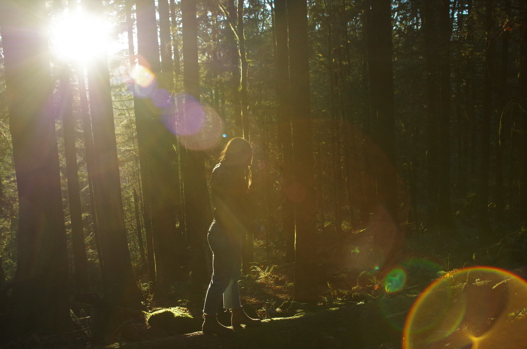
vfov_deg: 31.8
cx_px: 264
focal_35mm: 42
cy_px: 174
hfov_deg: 46.5
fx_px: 614
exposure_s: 1/160
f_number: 9
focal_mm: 28
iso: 1600
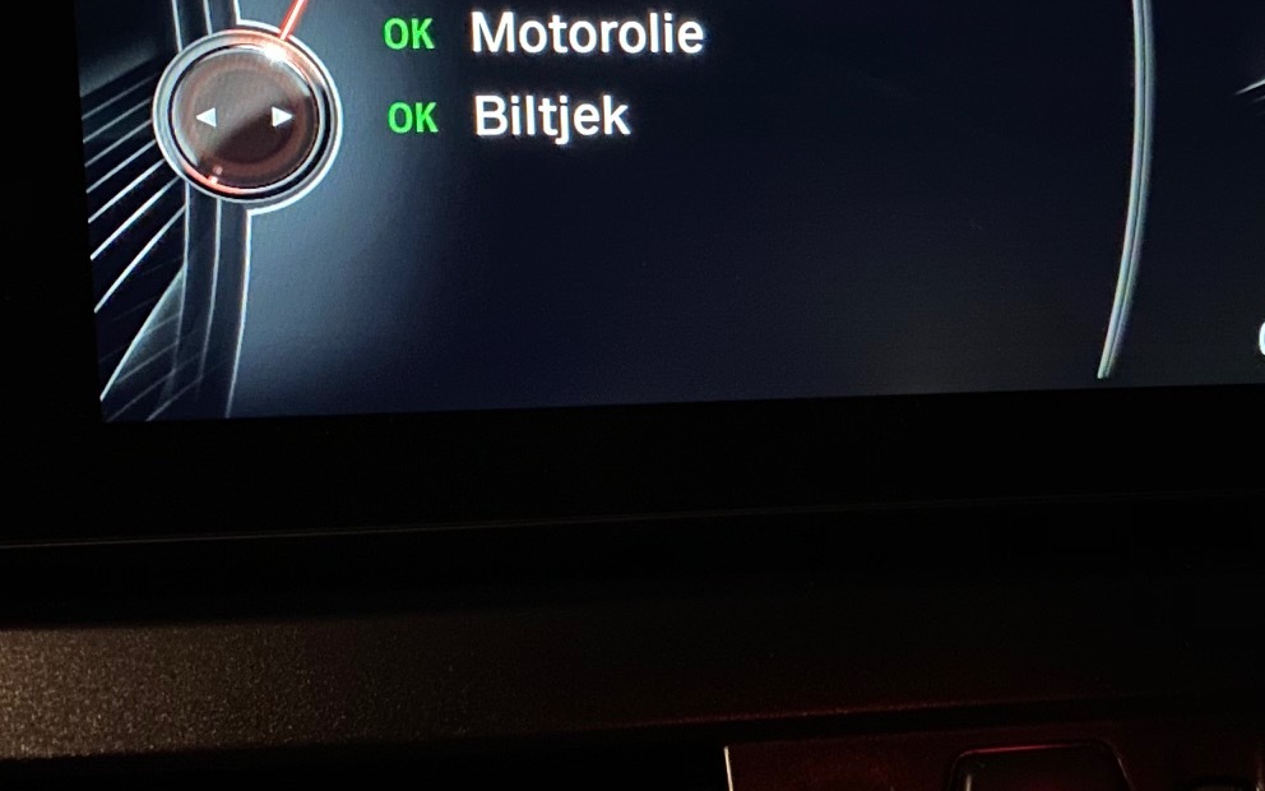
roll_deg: -0.4
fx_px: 1931
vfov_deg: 23.1
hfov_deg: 35.3
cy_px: 286
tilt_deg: -23.7
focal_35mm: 56
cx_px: 990
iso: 400
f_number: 1.8
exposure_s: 1/10
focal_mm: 4.25
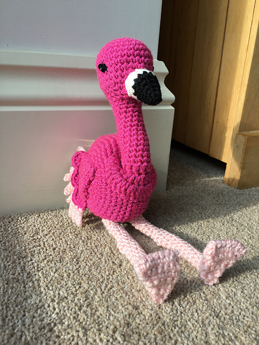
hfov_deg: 48.2
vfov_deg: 61.7
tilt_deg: -21.2
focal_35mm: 29
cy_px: 172
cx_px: 130
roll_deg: -3.5
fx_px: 289
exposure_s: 1/246
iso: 25
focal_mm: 4.15
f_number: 2.2
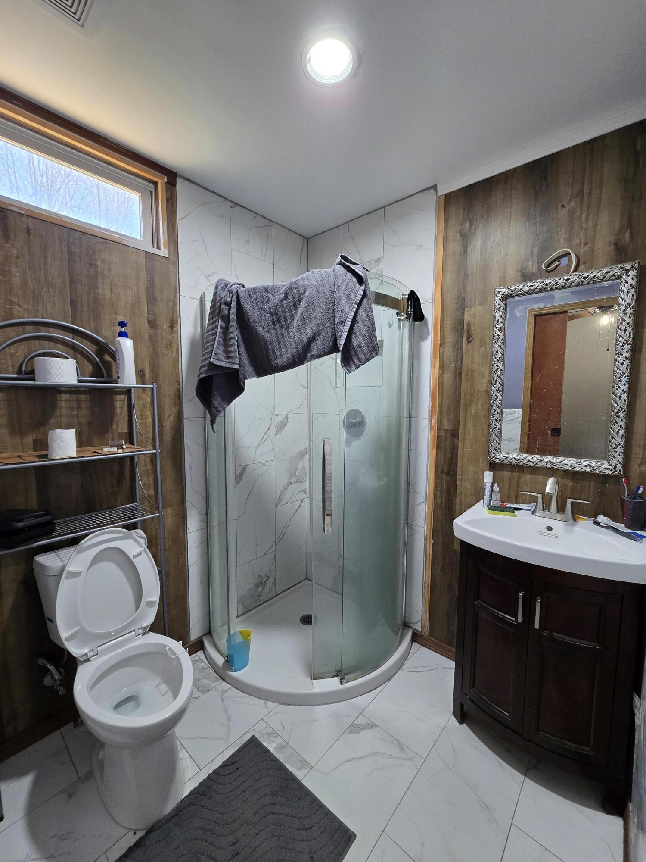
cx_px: 323
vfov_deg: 106.2
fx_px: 323
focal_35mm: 13
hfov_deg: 89.9
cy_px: 431
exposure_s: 1/60
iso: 250
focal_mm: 2.2
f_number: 2.2
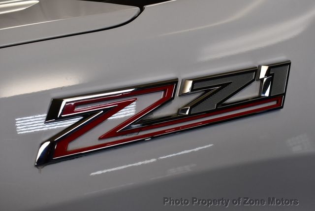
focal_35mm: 46
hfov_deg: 42.7
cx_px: 158
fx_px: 403
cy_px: 106
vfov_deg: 29.3
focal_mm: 23
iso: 400
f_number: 5
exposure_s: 1/250
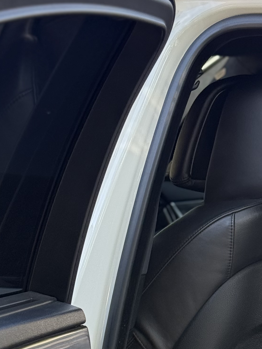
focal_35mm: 131
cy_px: 338
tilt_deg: -11.2
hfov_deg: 11.1
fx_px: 1322
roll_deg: +4.5
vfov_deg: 14.8
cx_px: 337
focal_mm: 6.76
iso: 100
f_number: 1.78
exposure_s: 1/246
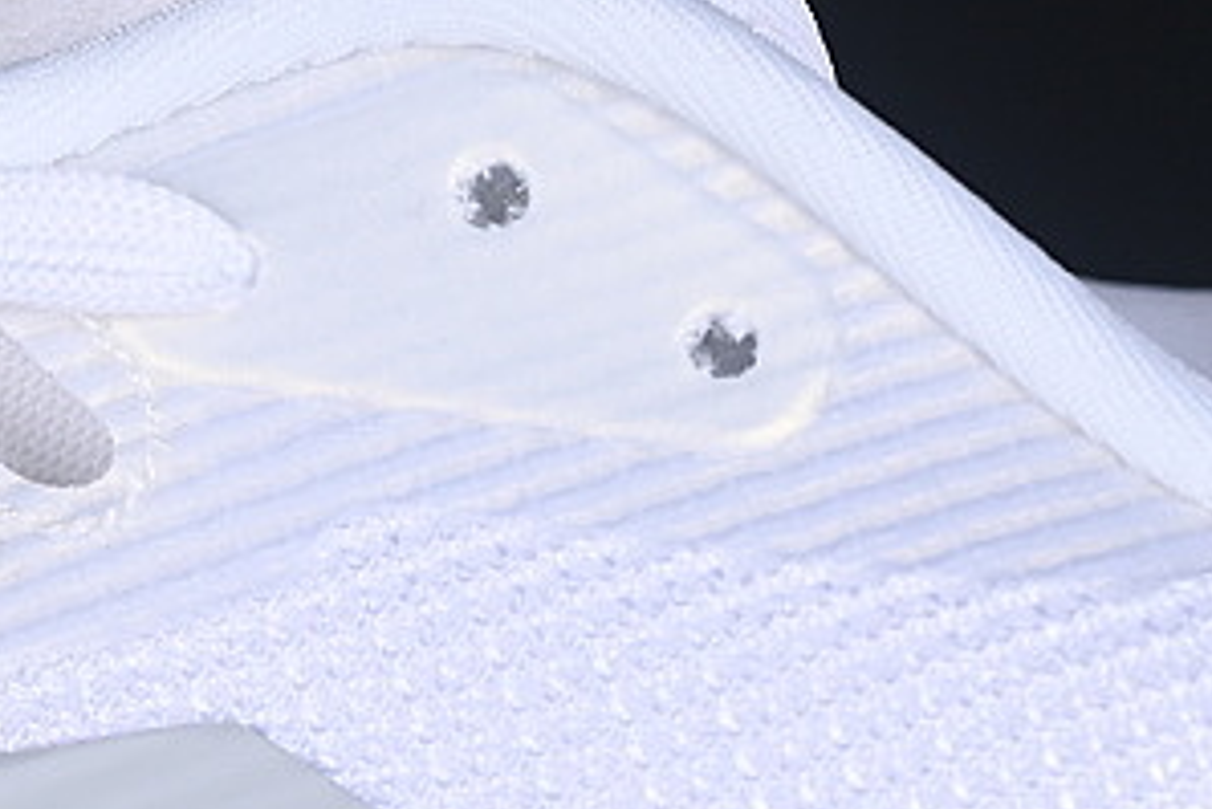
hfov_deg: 7.5
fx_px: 9161
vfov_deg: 5.0
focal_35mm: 272
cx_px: -24
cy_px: 1004
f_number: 7.1
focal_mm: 50
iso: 160
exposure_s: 1/80
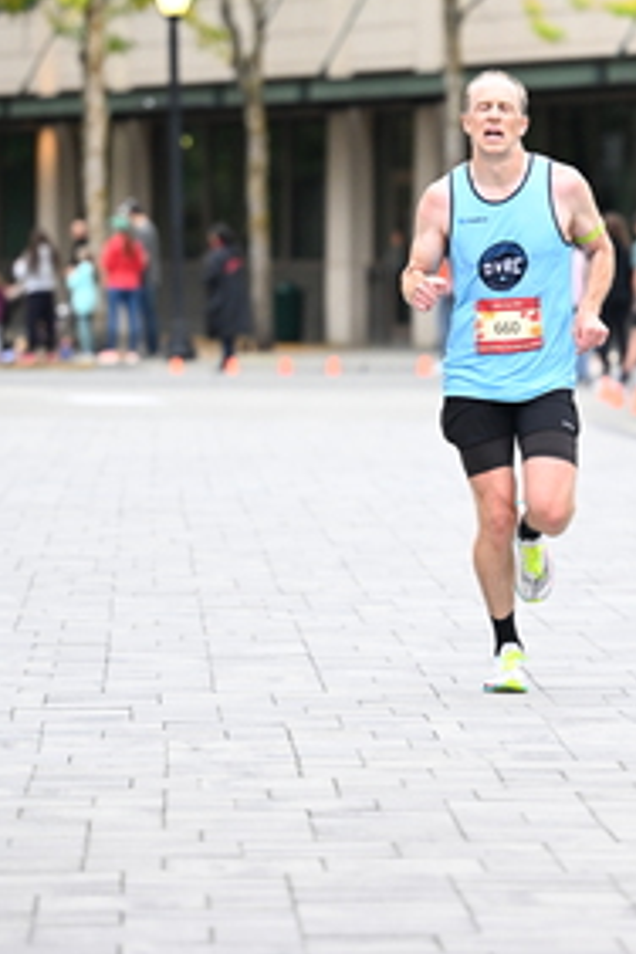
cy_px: 382
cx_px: 499
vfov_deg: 8.4
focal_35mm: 244
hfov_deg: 5.6
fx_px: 6465
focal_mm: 125
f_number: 2.8
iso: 1600
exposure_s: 1/1000
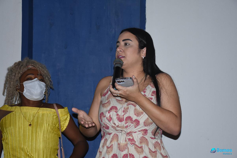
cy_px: 79
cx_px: 118
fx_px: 513
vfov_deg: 17.5
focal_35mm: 78
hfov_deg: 26.0
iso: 800
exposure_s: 1/100
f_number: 6.3
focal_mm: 52
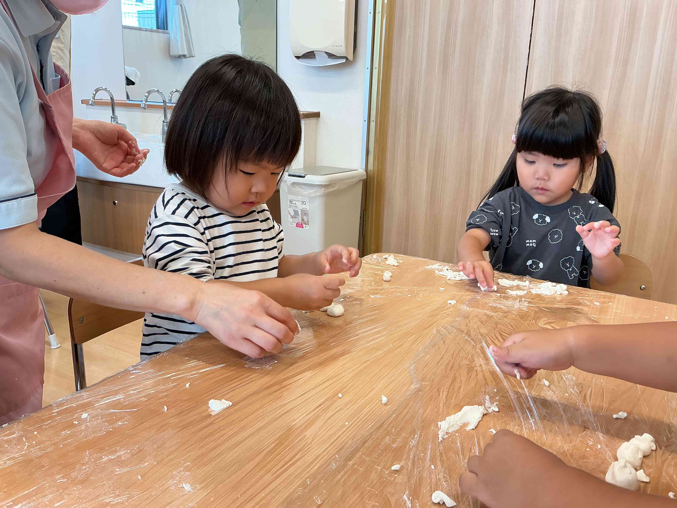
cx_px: 338
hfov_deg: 61.7
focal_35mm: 29
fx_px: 567
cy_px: 254
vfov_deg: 48.2
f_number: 1.8
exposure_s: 1/120
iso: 50
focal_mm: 3
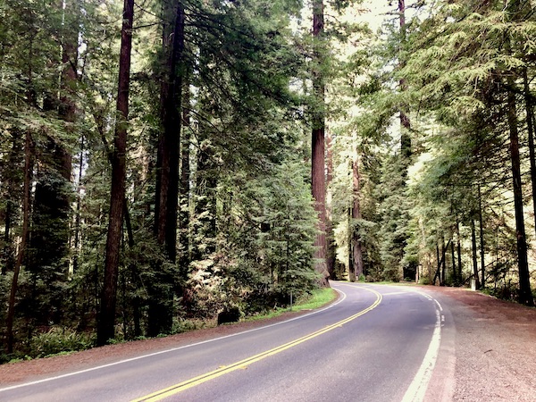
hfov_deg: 63.4
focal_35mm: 28
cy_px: 201
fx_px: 434
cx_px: 268
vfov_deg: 49.7
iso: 25
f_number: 1.8
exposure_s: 1/30
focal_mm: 4
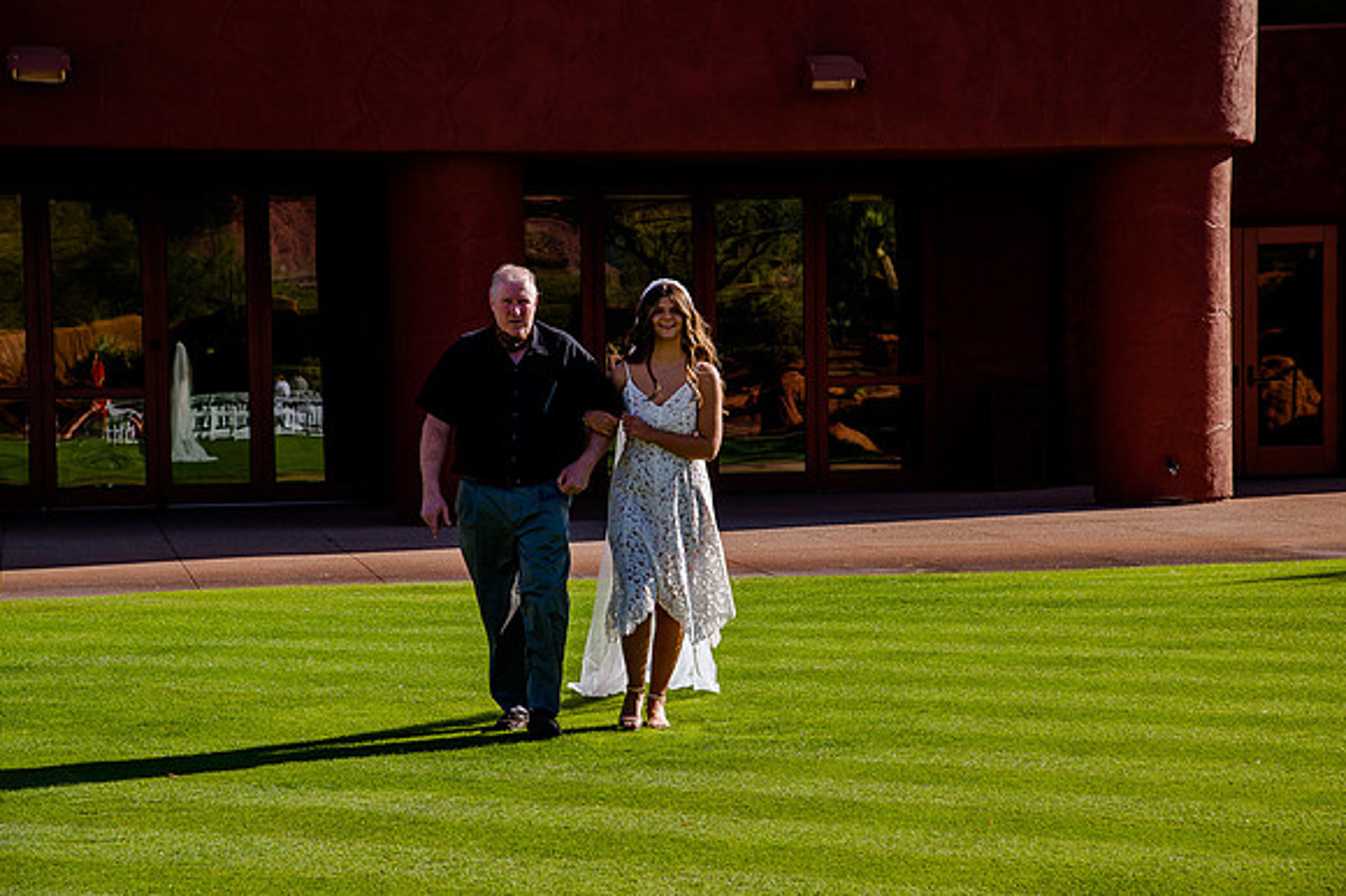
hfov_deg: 20.8
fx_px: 3669
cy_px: 448
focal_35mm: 98
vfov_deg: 13.9
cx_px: 672
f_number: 10
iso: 125
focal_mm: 98
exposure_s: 1/160
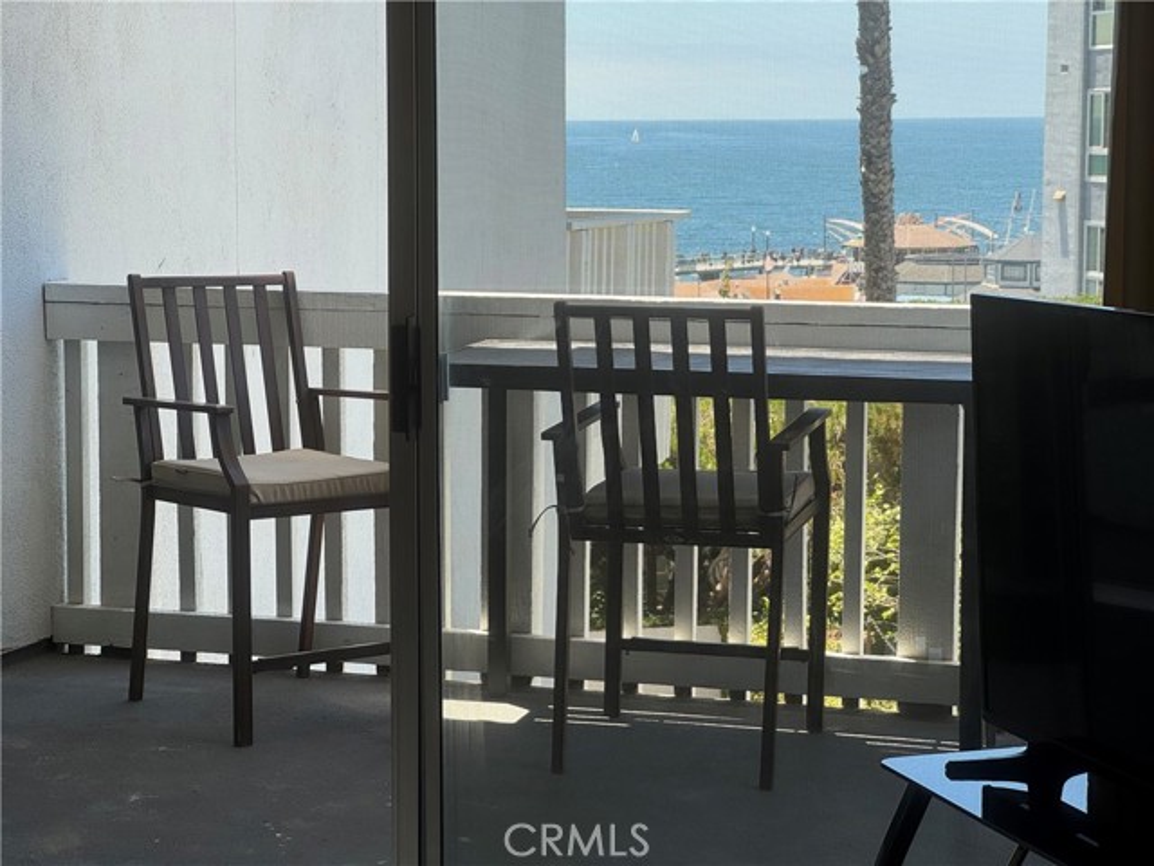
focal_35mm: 77
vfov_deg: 19.1
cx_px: 577
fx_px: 2567
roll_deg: +0.4
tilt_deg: -8.4
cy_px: 433
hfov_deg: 25.3
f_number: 2.8
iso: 25
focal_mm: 9
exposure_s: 1/155
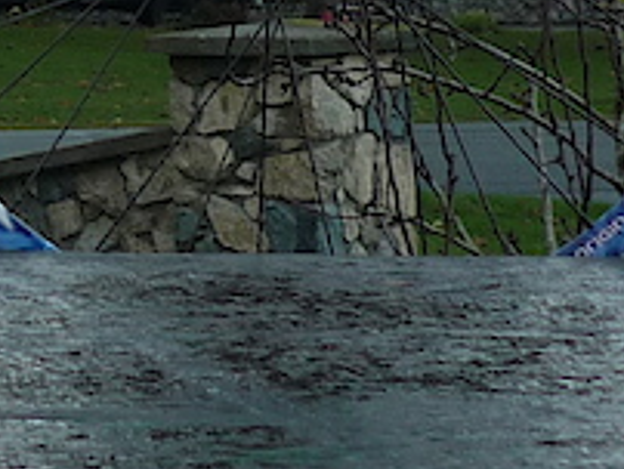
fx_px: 3014
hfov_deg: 11.2
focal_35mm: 167
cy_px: -244
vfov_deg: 8.7
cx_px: -429
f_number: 2.8
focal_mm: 5.5
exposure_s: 1/50
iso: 100
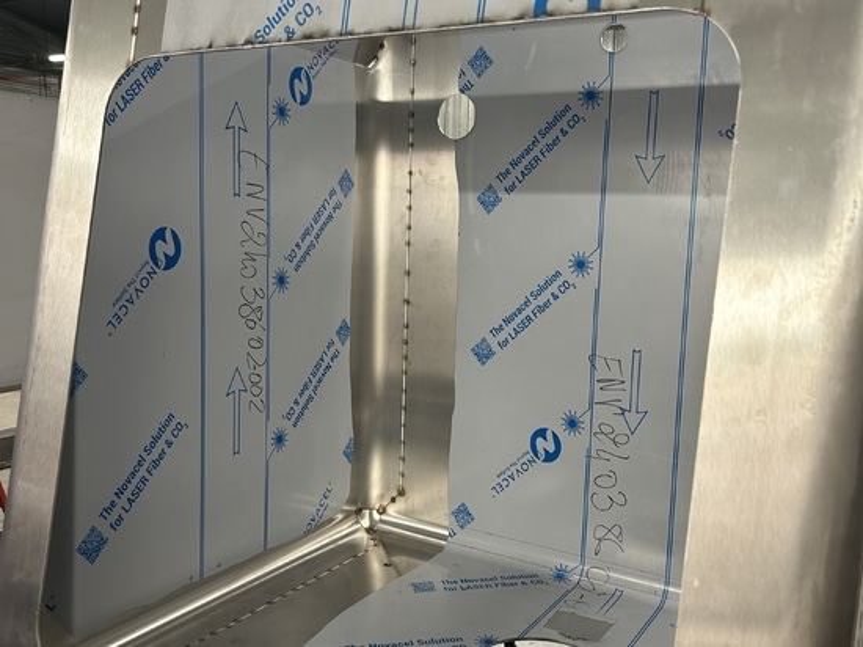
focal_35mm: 26
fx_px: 648
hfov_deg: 67.3
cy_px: 324
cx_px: 432
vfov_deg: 53.0
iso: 80
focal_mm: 5.7
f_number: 1.5
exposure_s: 1/50
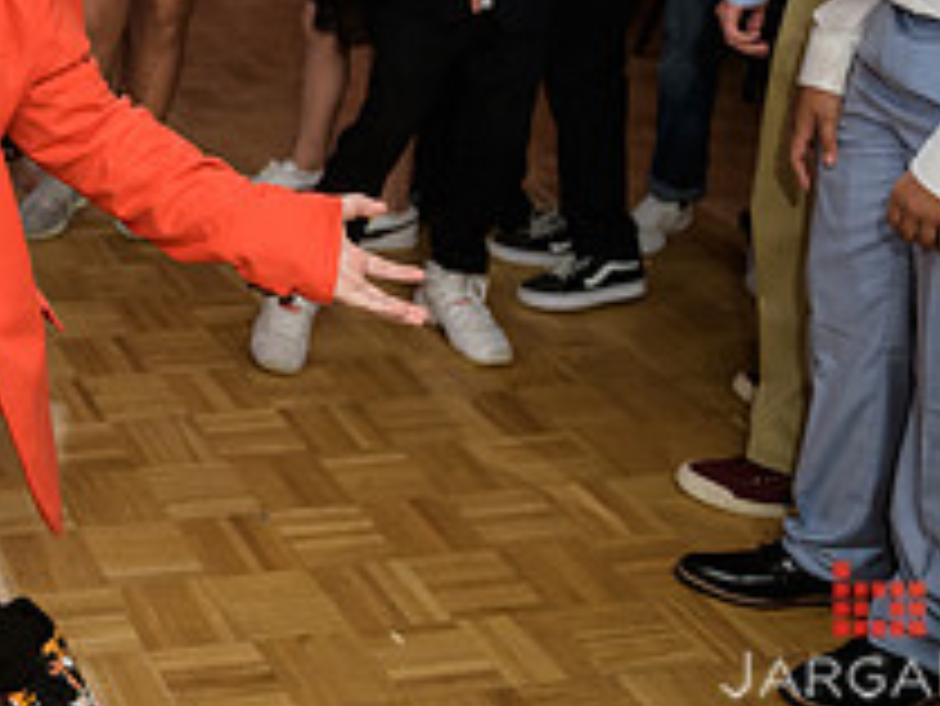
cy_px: -74
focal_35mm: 64
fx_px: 1739
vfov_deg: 21.7
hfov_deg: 27.1
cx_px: -153
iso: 800
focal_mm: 24
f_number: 3.2
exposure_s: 1/125
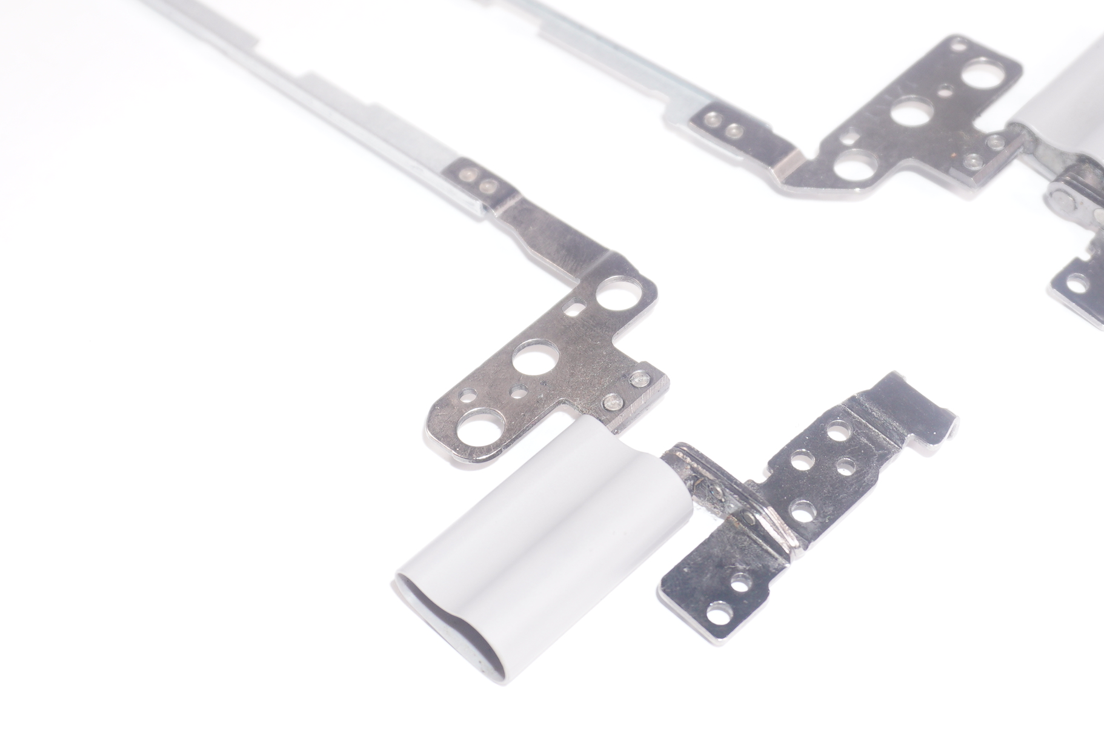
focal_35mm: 67
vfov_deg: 20.1
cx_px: 571
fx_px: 2049
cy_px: 145
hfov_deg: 30.2
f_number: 5.6
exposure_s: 1/160
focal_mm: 27
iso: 160
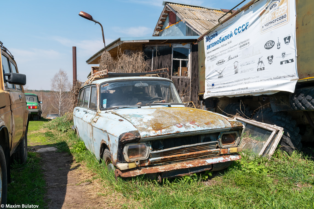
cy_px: 104
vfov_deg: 43.6
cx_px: 157
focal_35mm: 30
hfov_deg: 61.9
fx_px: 262
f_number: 9
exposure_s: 1/320
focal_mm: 20
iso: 100
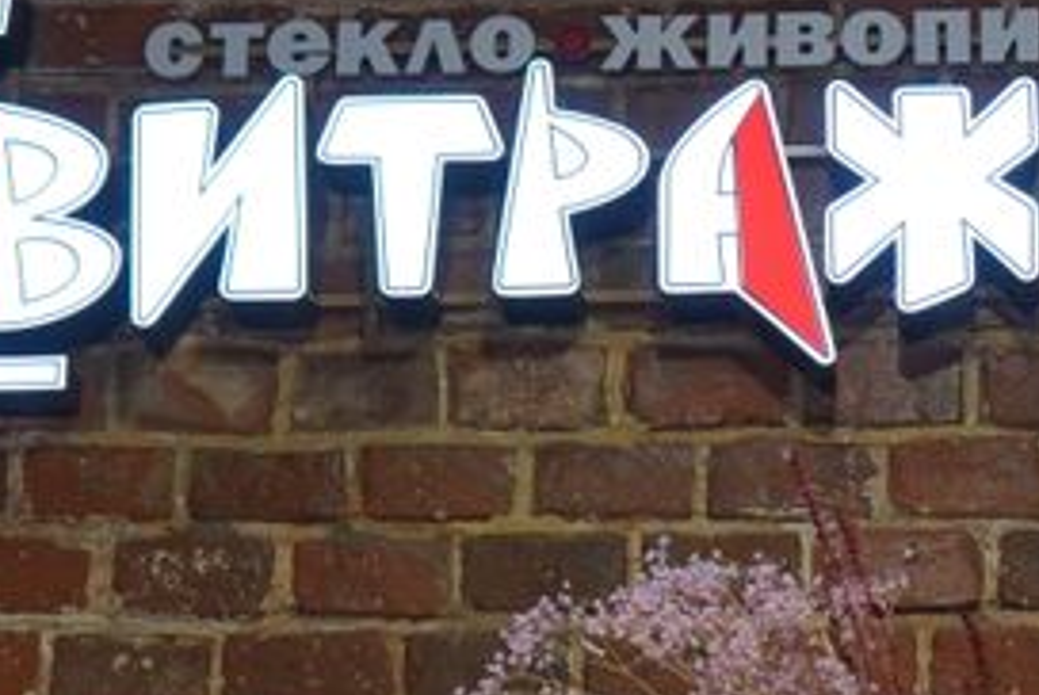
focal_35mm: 136
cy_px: 466
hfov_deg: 15.0
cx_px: 865
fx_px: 3929
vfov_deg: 10.1
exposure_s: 1/60
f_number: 5
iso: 250
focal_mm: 53
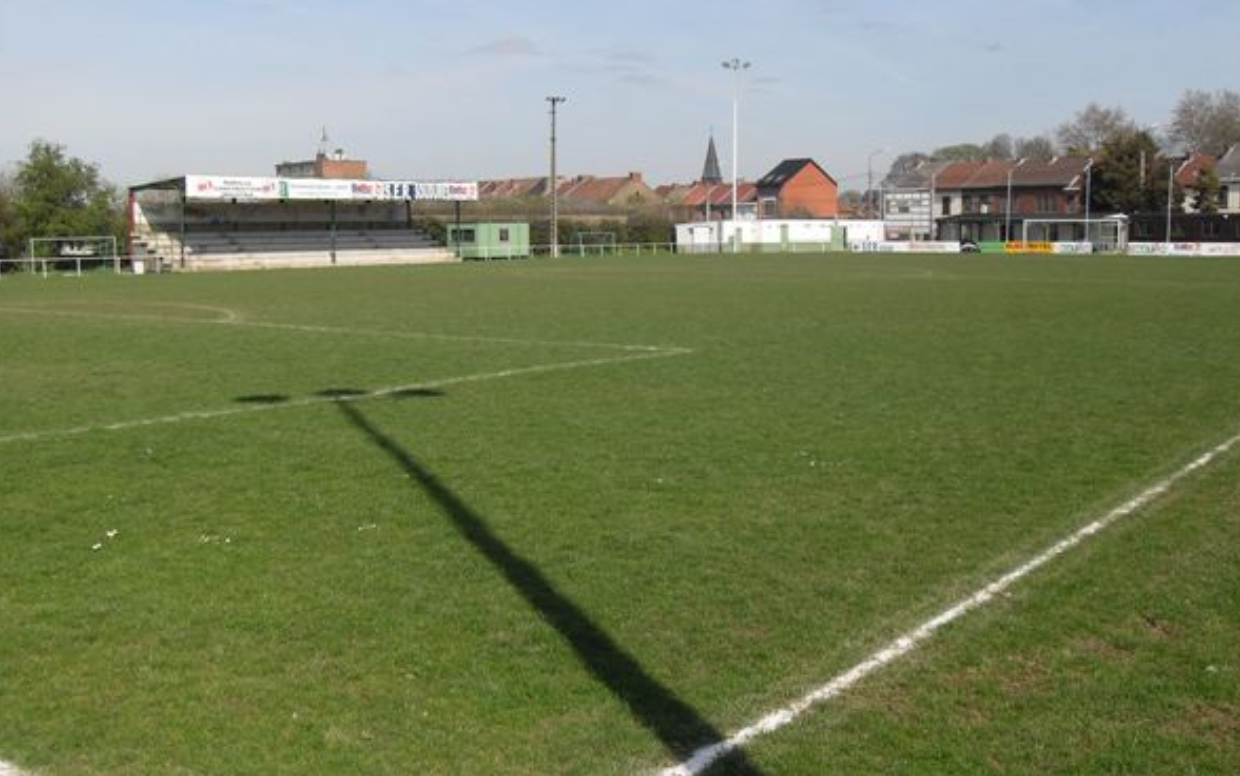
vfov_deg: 32.0
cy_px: 361
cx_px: 620
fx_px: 1352
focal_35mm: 40
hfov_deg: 49.3
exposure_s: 1/125
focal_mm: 6.3
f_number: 8.9
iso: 80
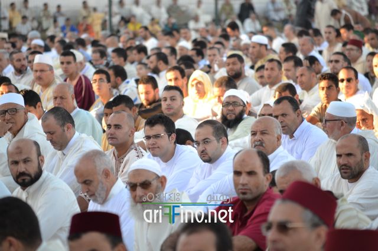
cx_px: 189
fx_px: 3148
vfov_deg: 4.6
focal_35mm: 300
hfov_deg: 6.9
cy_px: 126
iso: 400
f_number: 5.6
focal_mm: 200
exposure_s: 1/400
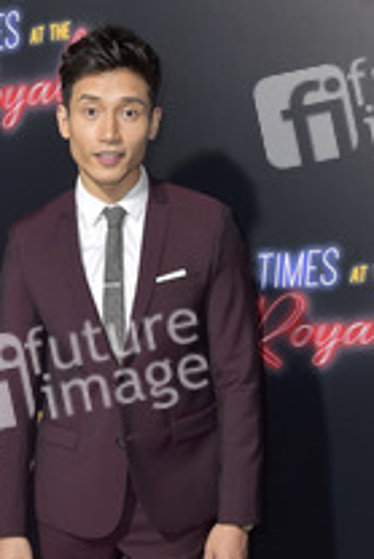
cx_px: 149
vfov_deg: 26.7
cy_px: 508
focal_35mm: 73
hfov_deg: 18.7
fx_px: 1136
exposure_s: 1/250
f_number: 6.3
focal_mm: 38
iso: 250
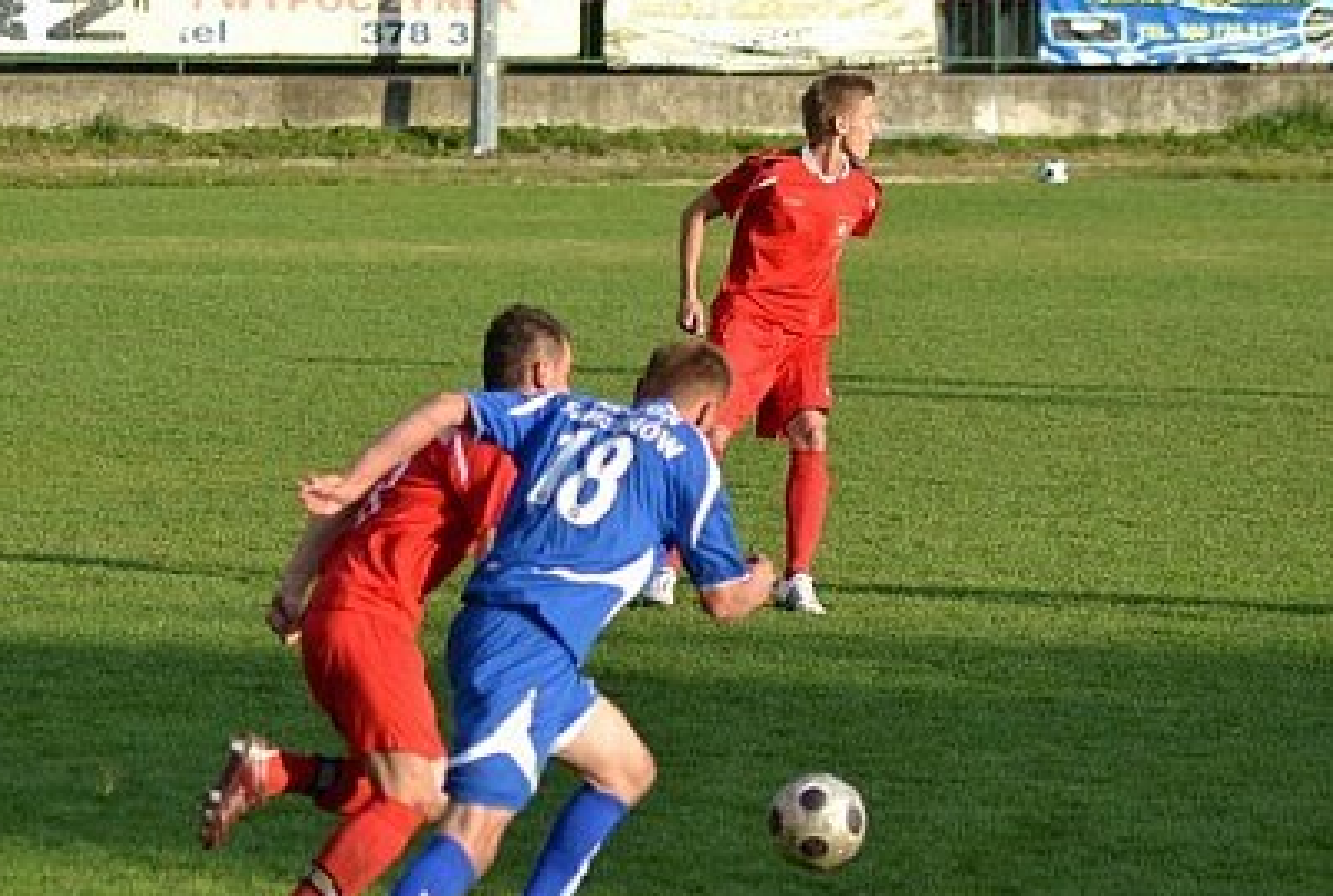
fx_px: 9686
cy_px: 529
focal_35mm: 261
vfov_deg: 5.3
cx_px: 607
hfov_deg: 7.9
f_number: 5.6
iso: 400
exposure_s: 1/1250
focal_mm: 140
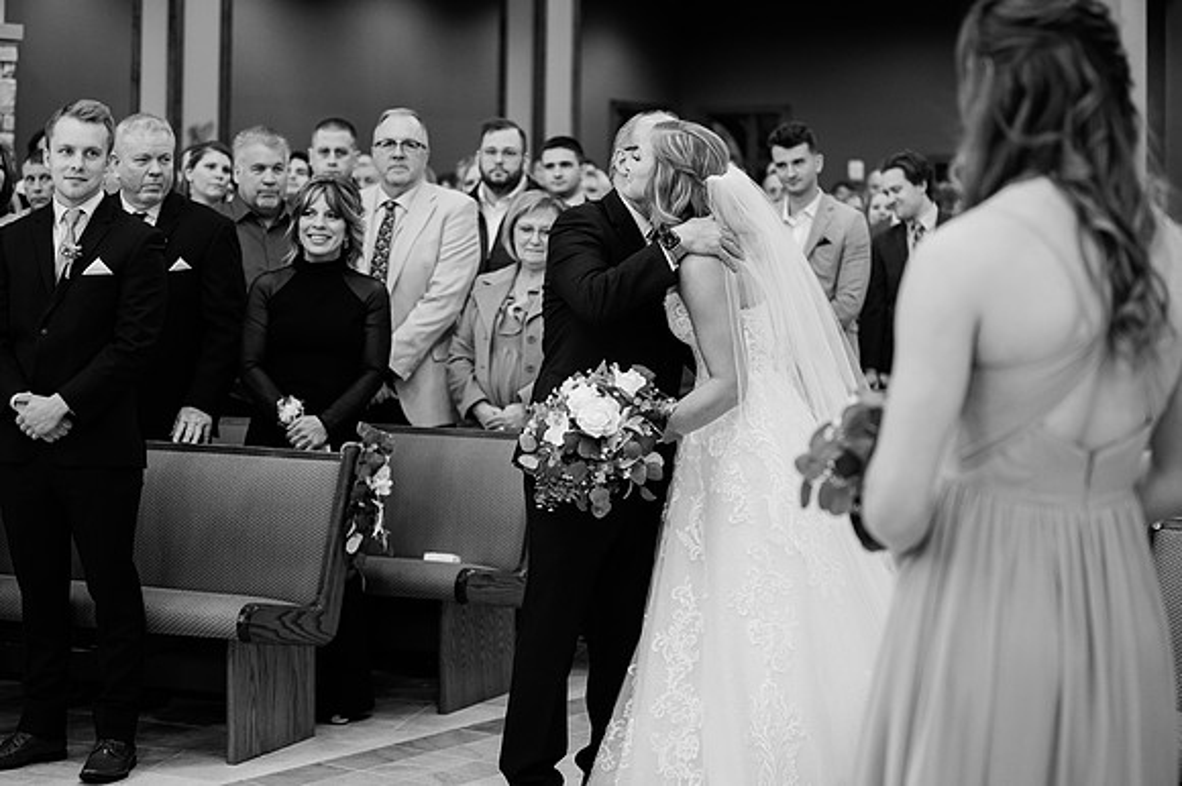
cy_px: 393
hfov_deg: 28.9
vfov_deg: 19.4
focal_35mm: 70
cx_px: 591
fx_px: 2297
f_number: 2.8
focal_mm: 70
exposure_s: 1/250
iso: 1600
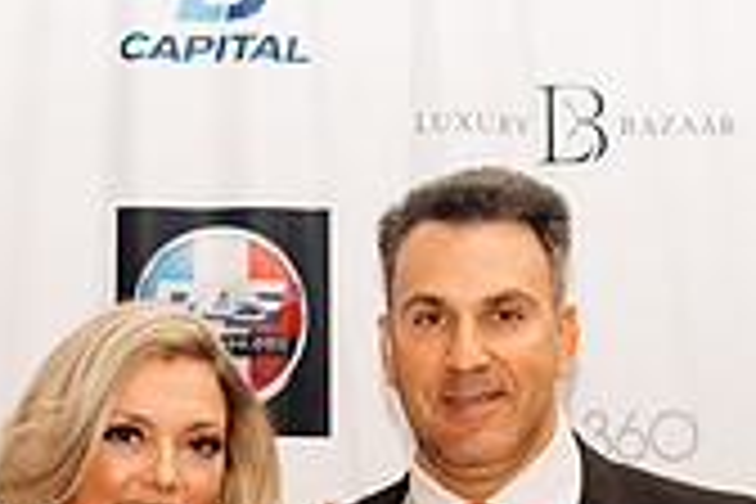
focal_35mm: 140
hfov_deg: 14.7
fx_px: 2940
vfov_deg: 9.8
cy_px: 439
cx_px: 346
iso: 2000
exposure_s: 1/200
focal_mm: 35
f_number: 3.2
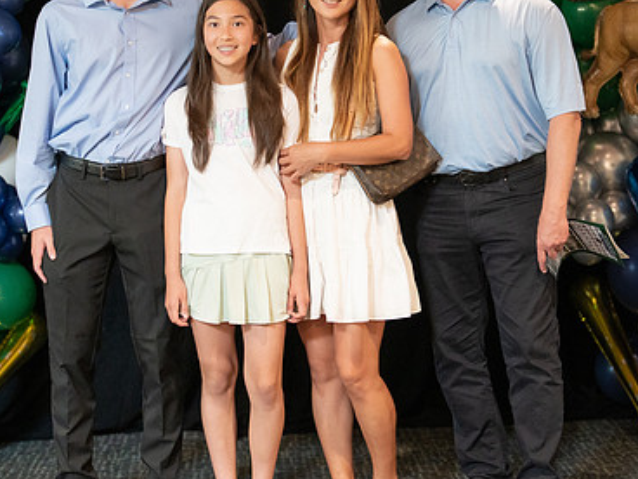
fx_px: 1751
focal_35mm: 95
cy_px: 231
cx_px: 355
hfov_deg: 20.6
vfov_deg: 15.6
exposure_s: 1/320
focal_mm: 50
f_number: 1.2
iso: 1600
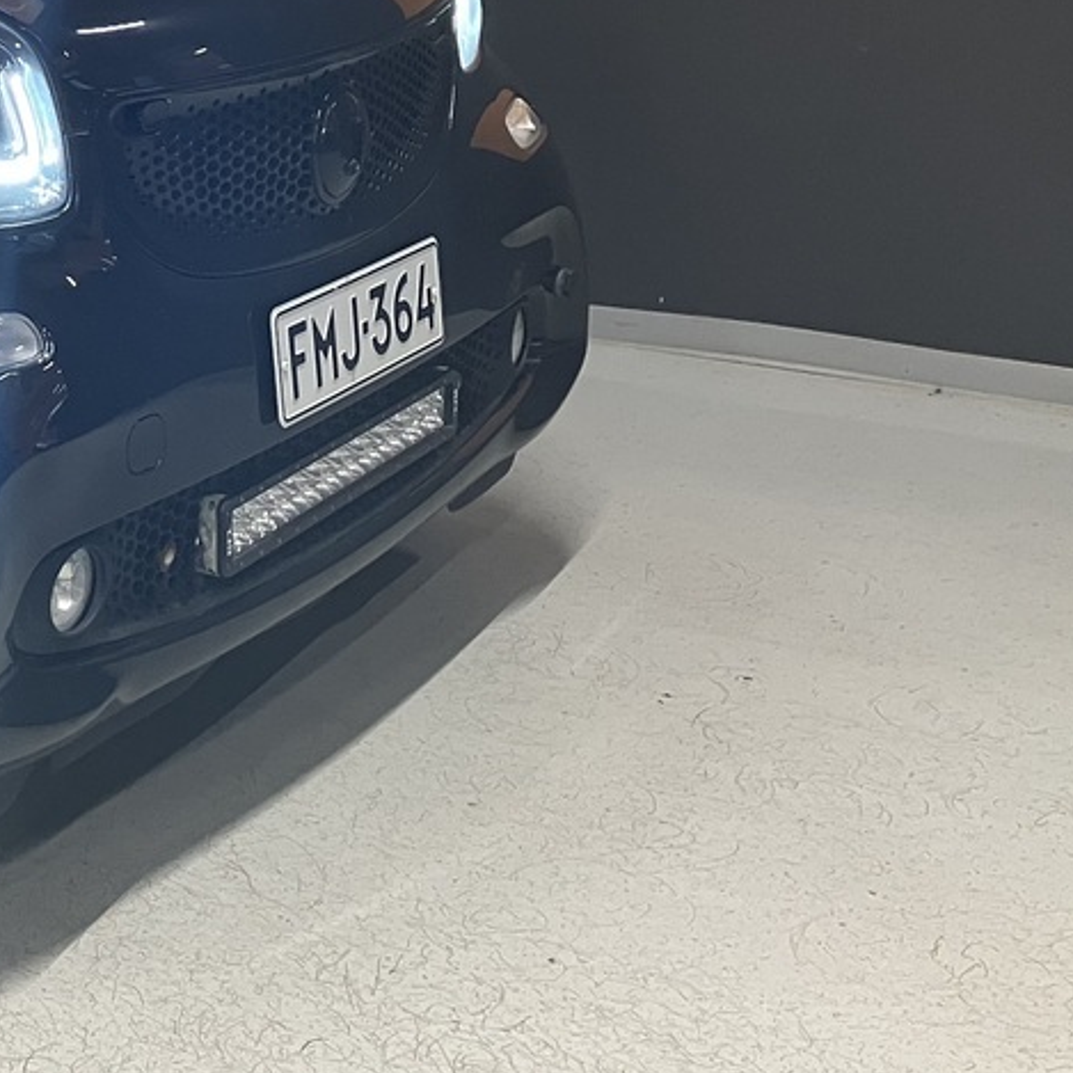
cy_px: -78
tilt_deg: -5.2
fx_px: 2665
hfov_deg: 21.0
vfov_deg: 21.7
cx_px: -249
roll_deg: +0.0
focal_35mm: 76
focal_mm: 3.99
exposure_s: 1/50
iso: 80
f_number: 1.8
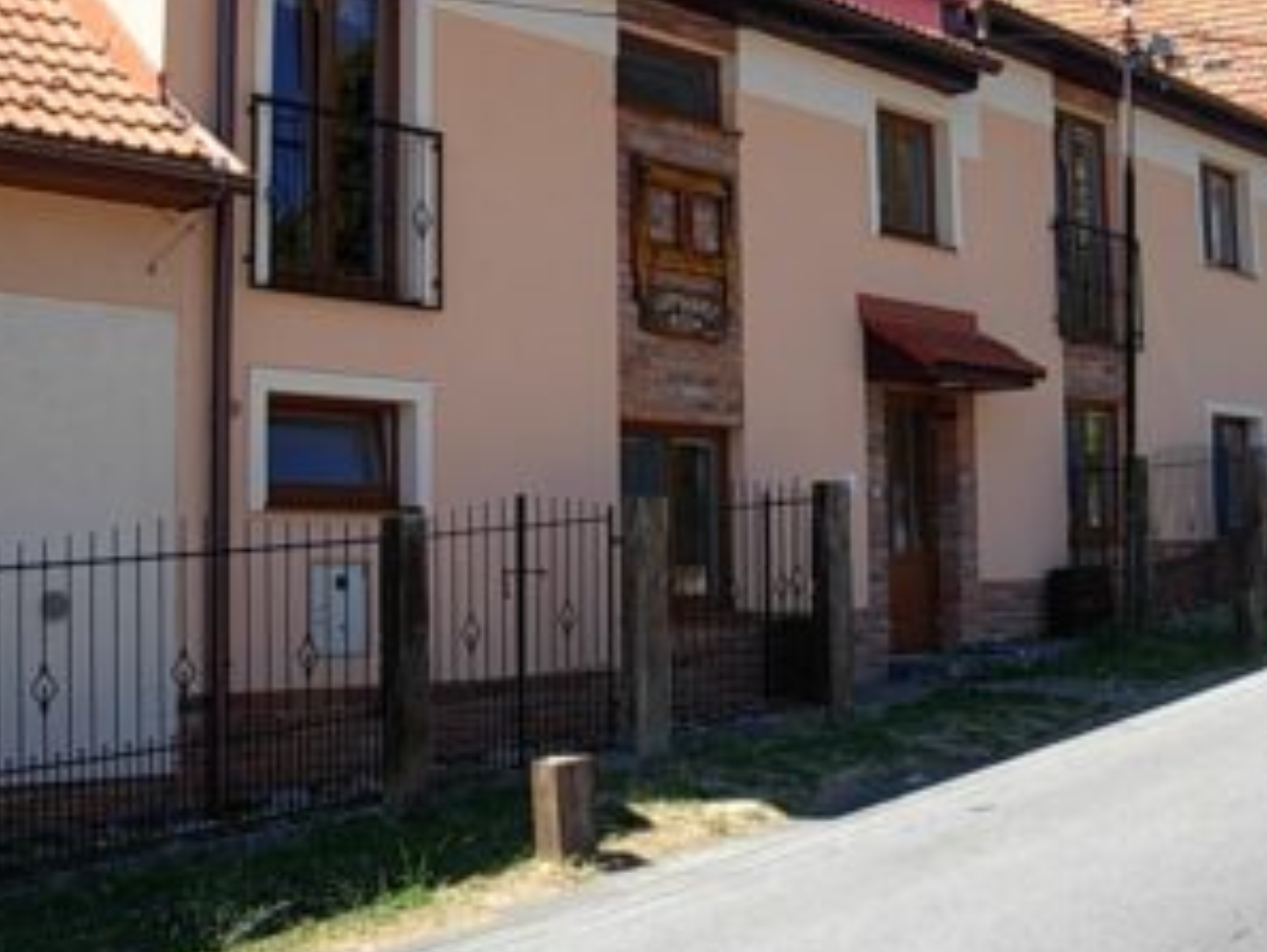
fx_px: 1868
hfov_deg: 37.5
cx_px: 616
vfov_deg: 28.5
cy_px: 387
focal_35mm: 51
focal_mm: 6.3
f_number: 2.9
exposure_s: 1/609
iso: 79
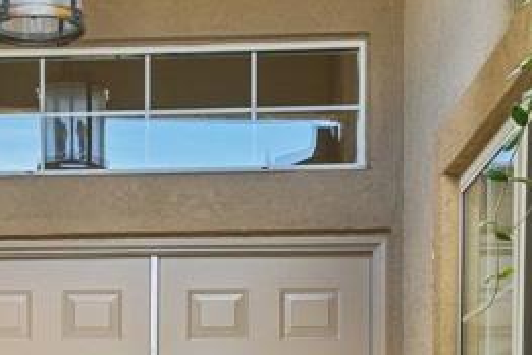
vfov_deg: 12.2
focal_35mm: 106
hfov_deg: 18.7
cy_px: 563
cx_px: -18
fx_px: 1566
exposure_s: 1/30
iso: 100
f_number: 8
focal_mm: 27
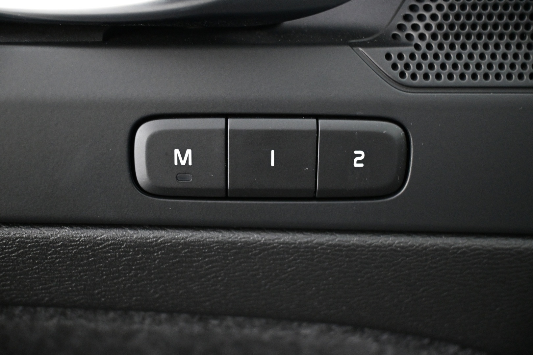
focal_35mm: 41
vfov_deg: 32.4
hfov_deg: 47.2
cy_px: 178
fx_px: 611
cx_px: 266
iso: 4000
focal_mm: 27.5
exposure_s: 1/15
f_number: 4.5
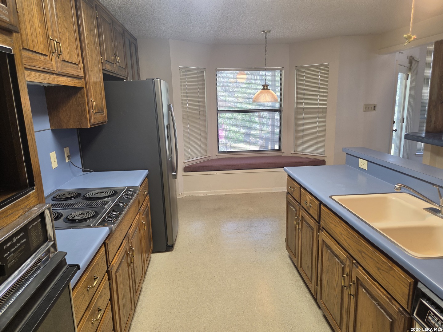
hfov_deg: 73.9
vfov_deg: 58.9
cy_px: 166
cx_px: 222
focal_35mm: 23
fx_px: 294
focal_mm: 5.4
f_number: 1.8
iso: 100
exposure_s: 1/120
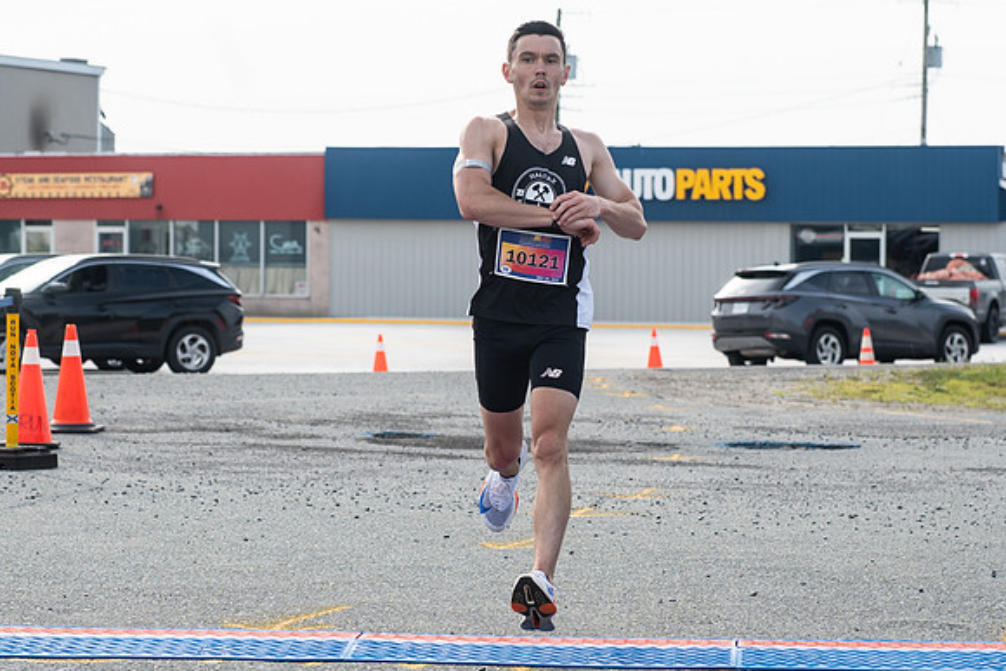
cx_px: 503
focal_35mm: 137
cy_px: 331
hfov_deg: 15.0
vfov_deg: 10.0
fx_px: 3824
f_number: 5.6
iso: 250
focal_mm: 85
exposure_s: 1/1000
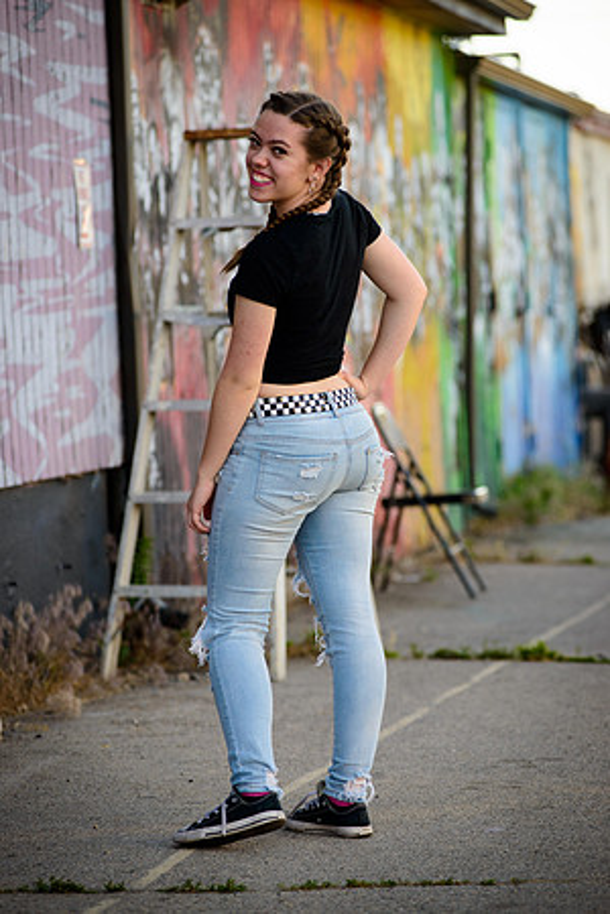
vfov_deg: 14.2
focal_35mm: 145
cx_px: 305
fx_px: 3685
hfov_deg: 9.5
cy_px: 457
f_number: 4
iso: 160
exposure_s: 1/250
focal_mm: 145
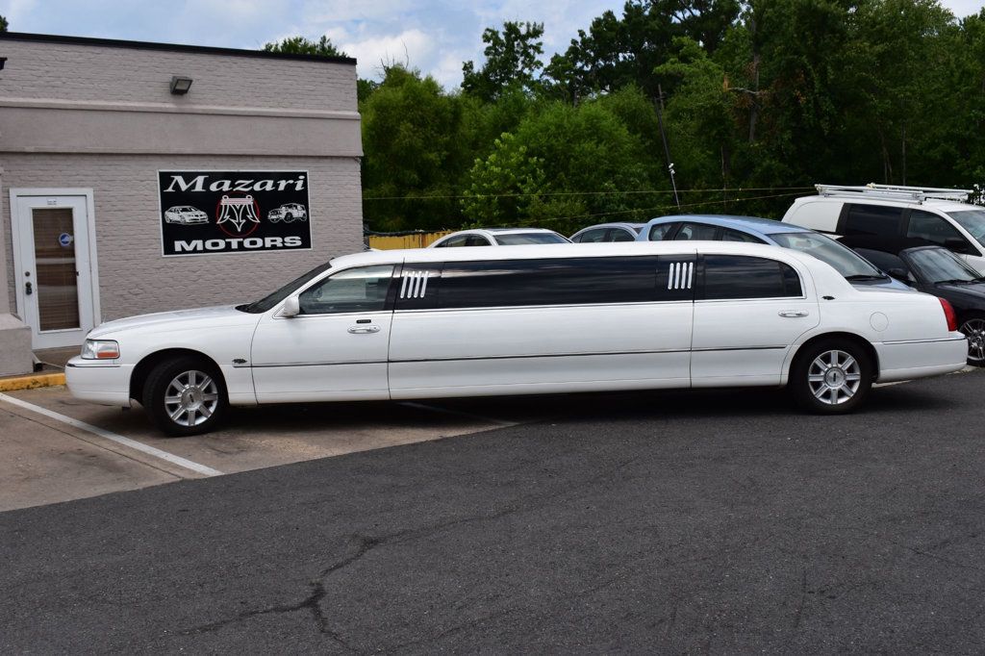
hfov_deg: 47.9
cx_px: 492
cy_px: 328
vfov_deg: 33.0
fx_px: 1108
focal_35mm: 40
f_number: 11
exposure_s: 1/500
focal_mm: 27
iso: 220
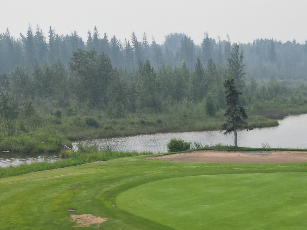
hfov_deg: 23.5
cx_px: 249
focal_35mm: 82
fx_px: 727
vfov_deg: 16.9
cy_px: 299
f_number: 1.7
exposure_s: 1/5000
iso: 150
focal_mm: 6.72
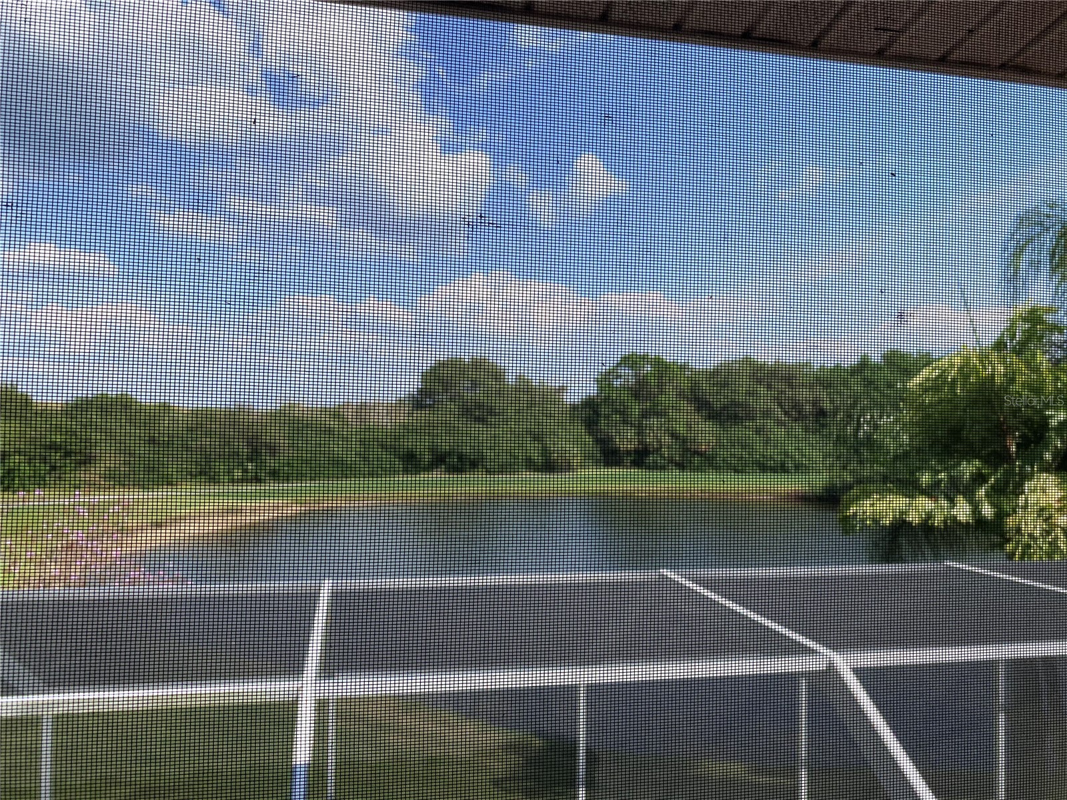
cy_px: 400
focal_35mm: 26
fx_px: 801
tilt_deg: +0.9
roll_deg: -1.1
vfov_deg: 53.1
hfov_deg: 67.3
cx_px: 534
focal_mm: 4.25
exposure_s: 1/2070
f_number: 1.8
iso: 32
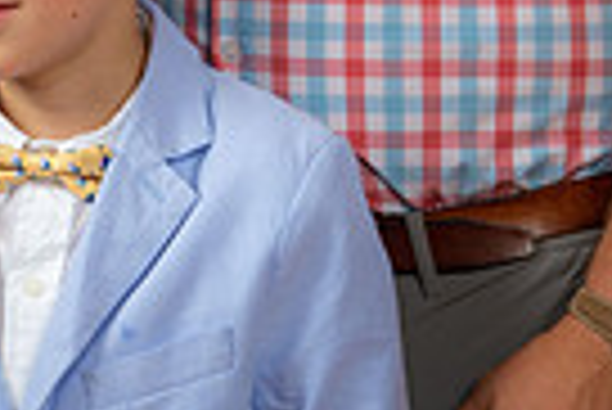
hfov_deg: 7.7
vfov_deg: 5.2
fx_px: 4493
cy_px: -266
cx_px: -45
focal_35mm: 264
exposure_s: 1/160
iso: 250
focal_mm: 62
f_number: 6.3
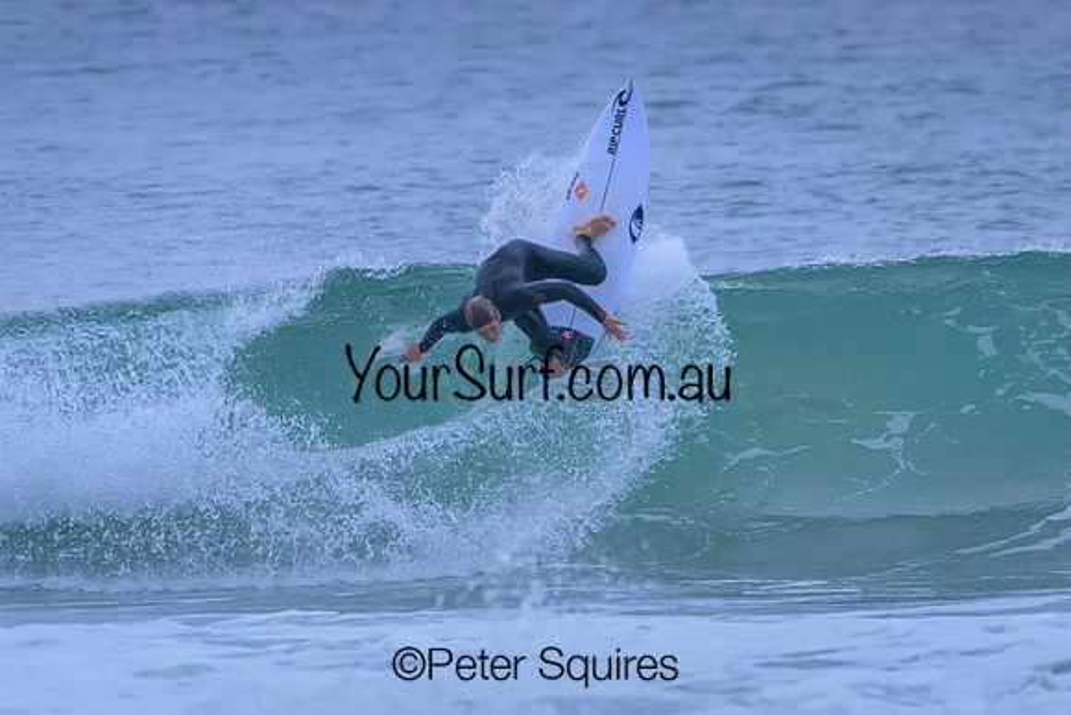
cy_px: 358
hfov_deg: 2.3
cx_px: 536
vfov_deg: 1.5
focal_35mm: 900
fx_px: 26780
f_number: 11
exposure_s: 1/500
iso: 20000
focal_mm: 900
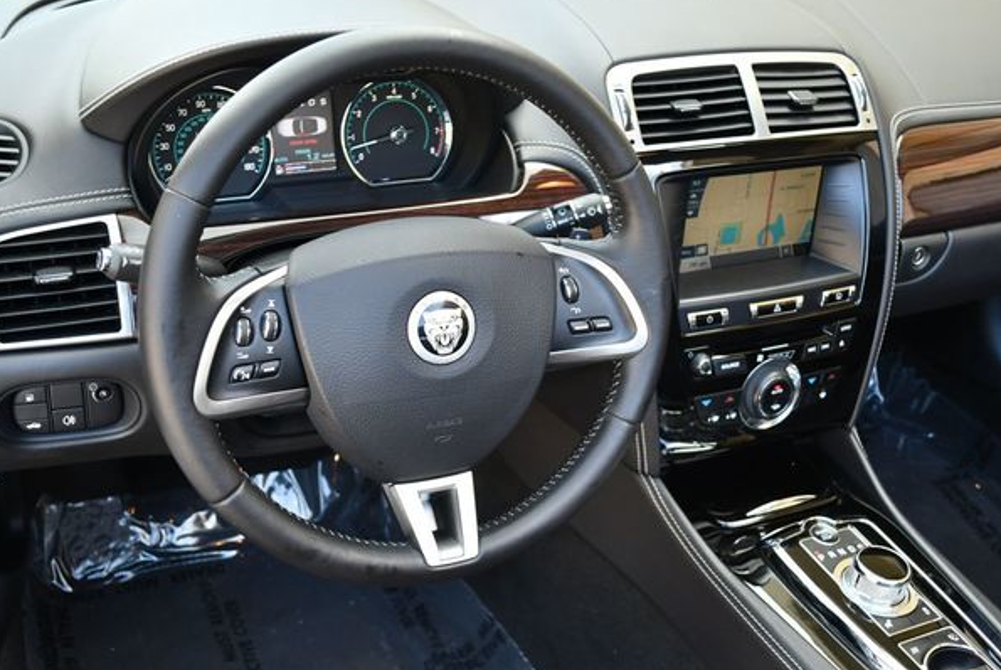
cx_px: 505
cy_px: 335
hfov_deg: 45.4
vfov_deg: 31.3
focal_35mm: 43
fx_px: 1197
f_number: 3.8
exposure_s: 1/250
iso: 560
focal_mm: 20
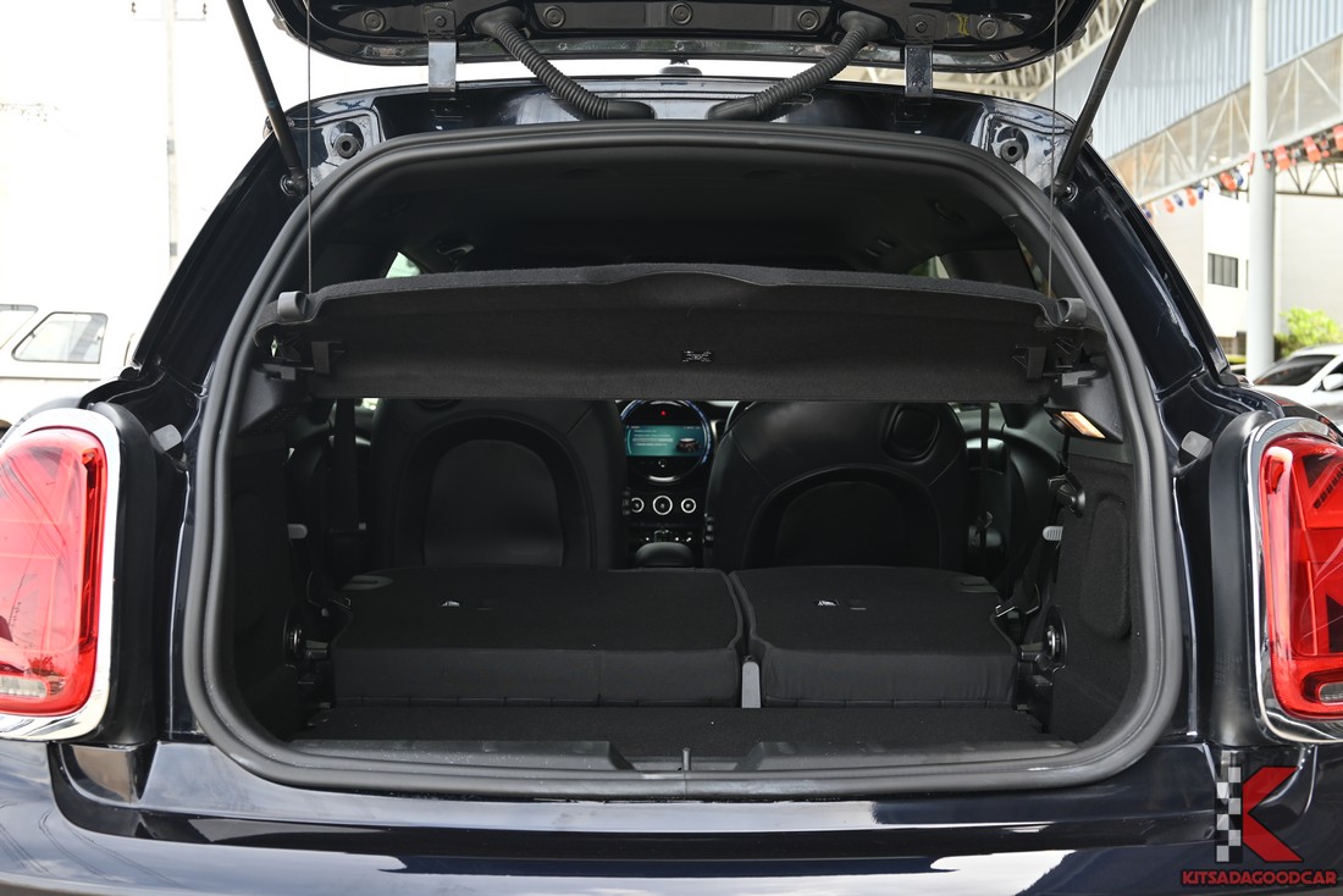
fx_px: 1287
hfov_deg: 55.1
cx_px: 672
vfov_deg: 38.4
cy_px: 448
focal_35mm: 34
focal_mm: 34.5
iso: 140
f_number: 5.6
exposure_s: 1/90
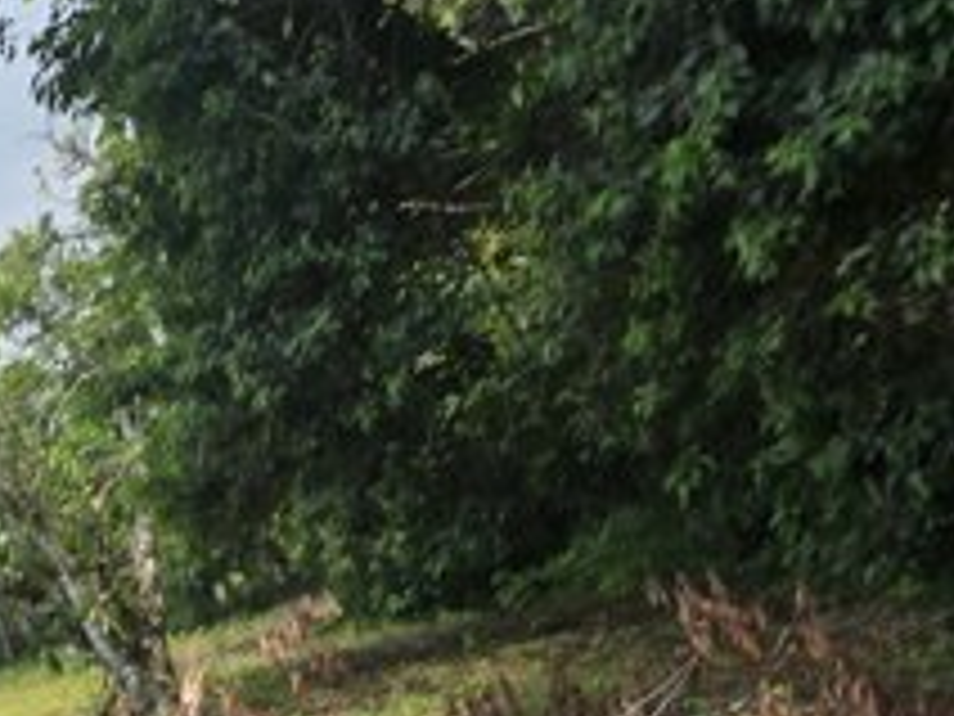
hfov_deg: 24.0
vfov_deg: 20.1
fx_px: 1902
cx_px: -349
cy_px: 829
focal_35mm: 69
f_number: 1.7
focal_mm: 6.3
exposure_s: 1/395
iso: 12
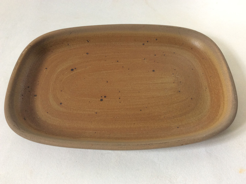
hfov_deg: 56.9
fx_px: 227
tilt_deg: -56.6
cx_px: 123
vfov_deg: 44.1
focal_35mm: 32
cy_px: 92
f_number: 2.4
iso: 80
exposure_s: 1/25
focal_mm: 3.3
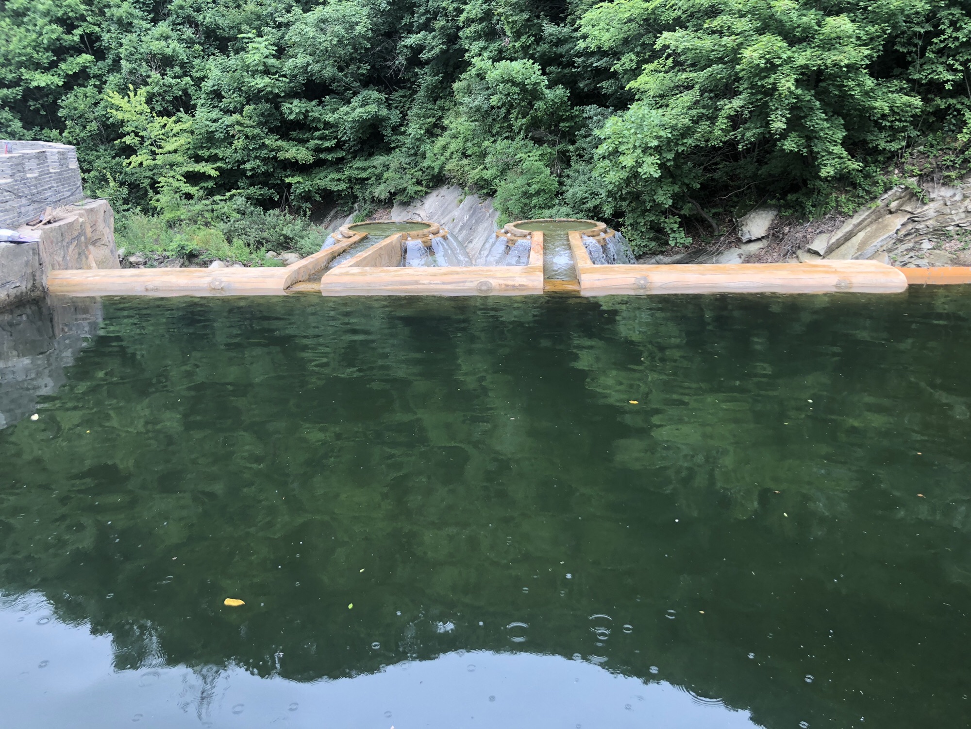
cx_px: 486
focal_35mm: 28
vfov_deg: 49.7
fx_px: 785
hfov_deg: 63.4
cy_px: 364
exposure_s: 1/120
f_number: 1.8
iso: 32
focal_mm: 3.99
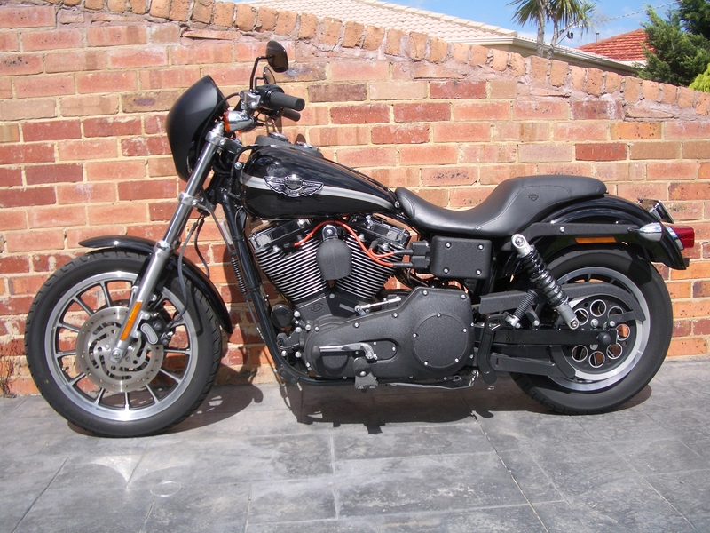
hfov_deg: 52.6
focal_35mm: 35
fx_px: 718
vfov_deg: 40.7
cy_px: 266
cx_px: 355
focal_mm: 5.8
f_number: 4.3
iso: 50
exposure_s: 1/500
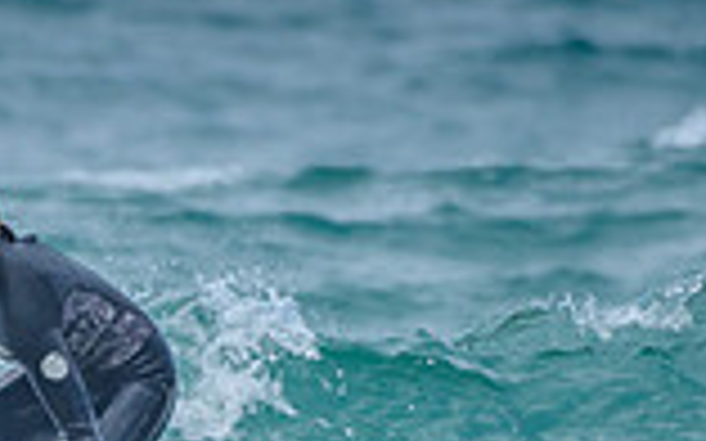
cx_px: -163
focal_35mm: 2302
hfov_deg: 0.9
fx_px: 44276
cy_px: 573
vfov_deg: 0.6
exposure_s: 1/2000
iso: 220
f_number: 5.6
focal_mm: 500
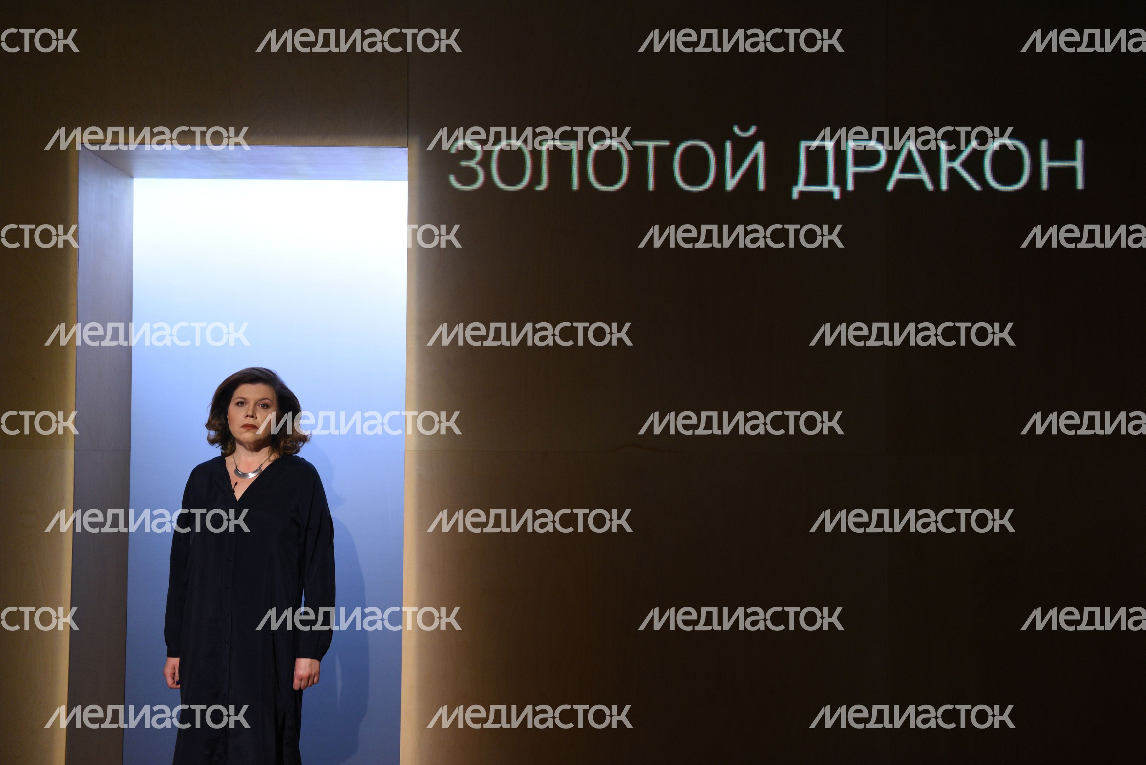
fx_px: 1528
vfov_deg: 28.1
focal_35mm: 48
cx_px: 573
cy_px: 382
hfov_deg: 41.1
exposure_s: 1/100
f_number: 2.8
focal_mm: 48
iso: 800
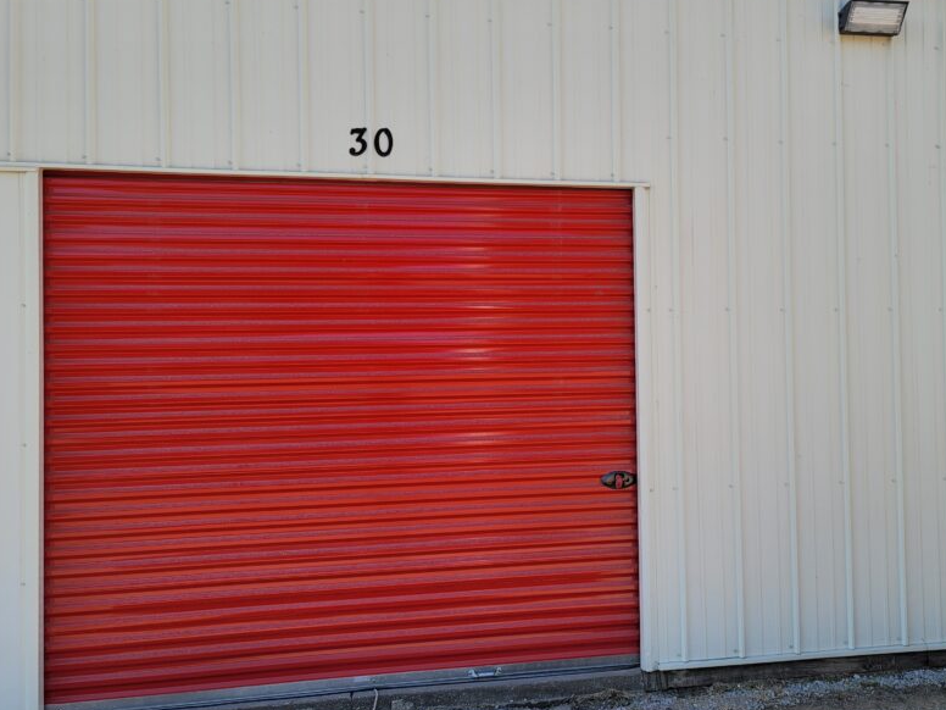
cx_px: 591
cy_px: 354
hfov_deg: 54.7
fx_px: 902
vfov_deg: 42.9
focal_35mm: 33
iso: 20
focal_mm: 7
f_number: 1.8
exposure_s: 1/288
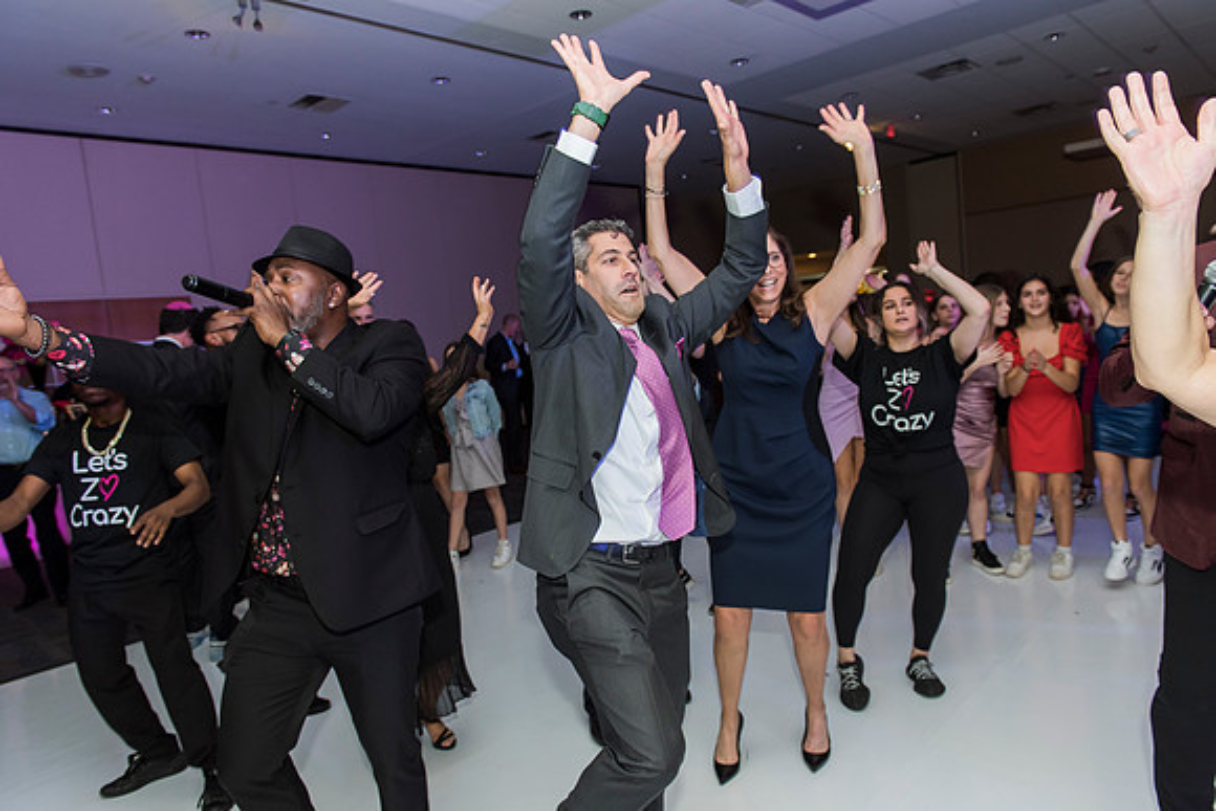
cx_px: 608
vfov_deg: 53.2
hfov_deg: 73.7
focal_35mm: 24
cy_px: 406
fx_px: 811
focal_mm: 24
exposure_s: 1/100
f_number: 4
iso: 1000
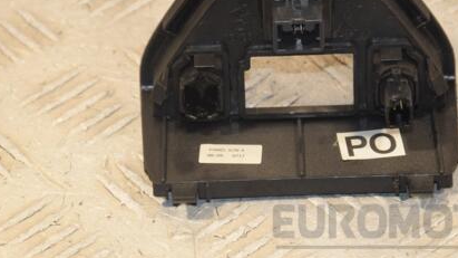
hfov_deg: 9.0
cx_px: 252
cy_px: 73
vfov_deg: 5.0
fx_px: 2923
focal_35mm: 241
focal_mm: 105
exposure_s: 1/200
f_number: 7.1
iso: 800
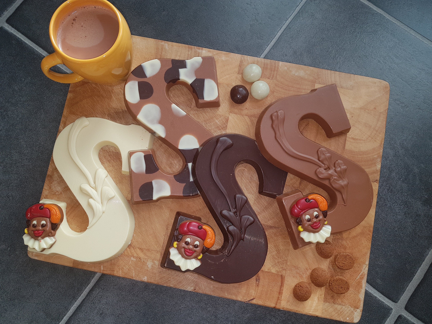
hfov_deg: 67.3
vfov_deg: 53.1
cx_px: 216
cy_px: 162
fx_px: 324
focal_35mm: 26
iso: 50
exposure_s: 1/108
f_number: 1.7
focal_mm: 4.2
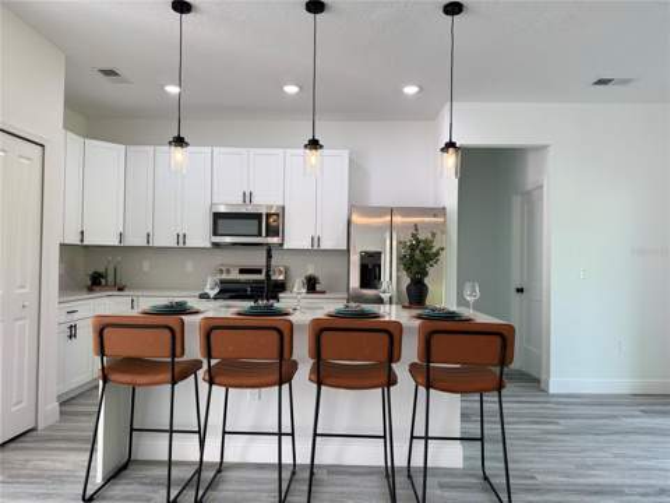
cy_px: 252
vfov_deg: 56.8
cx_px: 335
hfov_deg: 71.6
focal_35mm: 24
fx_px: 465
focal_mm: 6.76
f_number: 1.78
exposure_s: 1/120
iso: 64
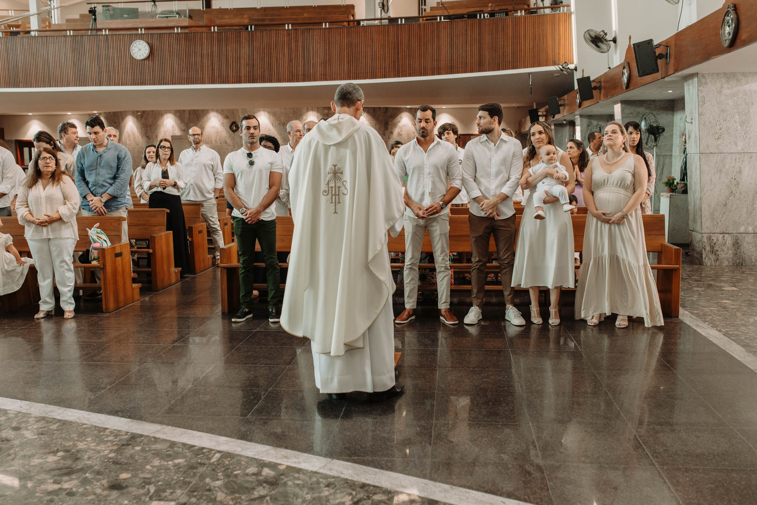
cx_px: 378
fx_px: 760
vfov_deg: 36.8
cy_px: 252
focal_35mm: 36
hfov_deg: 53.0
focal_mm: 35
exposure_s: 1/180
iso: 800
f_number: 4
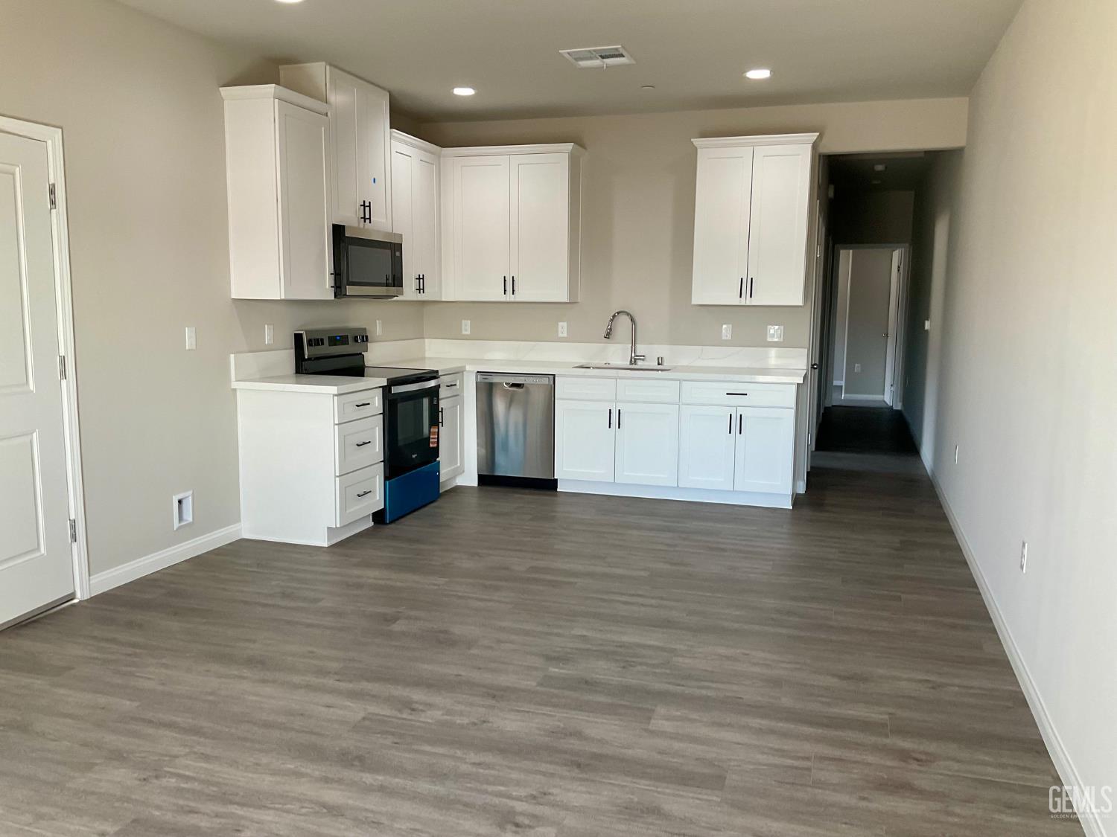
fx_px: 936
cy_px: 418
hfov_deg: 61.7
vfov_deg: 48.2
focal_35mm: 29
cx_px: 558
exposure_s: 1/120
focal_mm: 3
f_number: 1.8
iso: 64
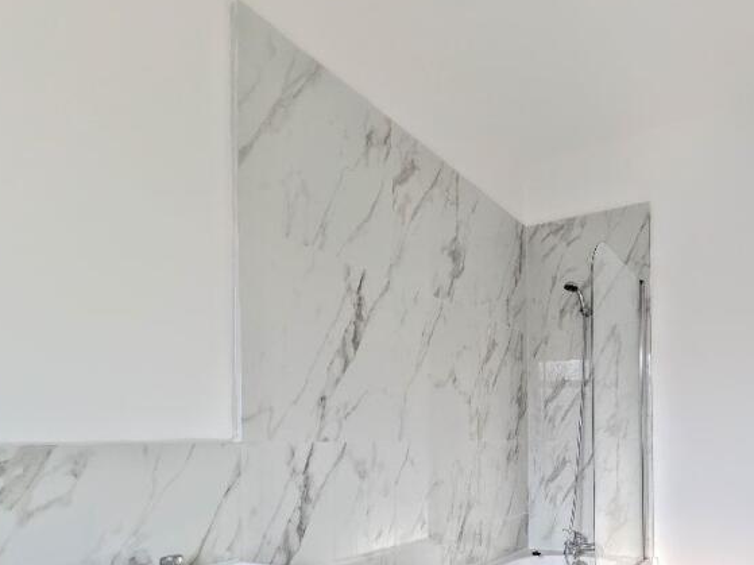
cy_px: 440
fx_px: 479
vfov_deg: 57.2
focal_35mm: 22
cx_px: 541
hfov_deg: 72.4
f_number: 1.7
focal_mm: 2.02
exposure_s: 1/1100
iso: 52
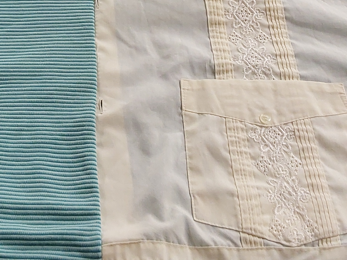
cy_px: -45
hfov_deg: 26.8
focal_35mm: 72
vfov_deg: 19.4
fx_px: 722
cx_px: 100
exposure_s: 1/50
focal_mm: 2.91
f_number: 1.9
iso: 80
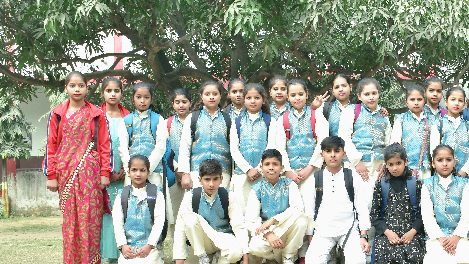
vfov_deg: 23.4
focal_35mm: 51
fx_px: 634
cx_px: 347
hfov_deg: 39.6
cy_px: 179
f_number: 8
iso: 320
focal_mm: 20
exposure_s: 1/125
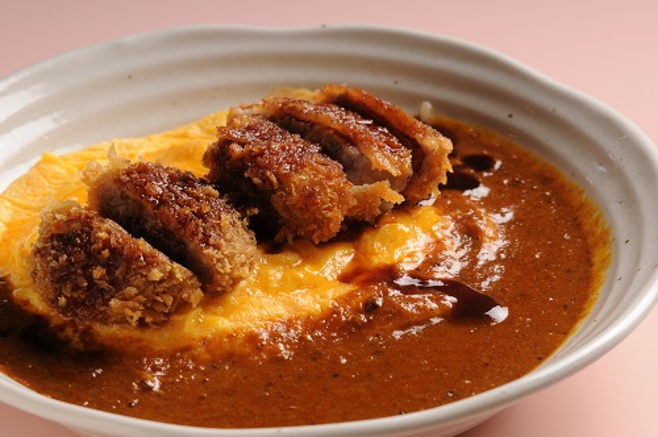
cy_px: 218
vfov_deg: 7.9
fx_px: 3176
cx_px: 329
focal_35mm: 174
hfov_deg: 11.8
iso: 200
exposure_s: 1/200
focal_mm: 116
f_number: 11
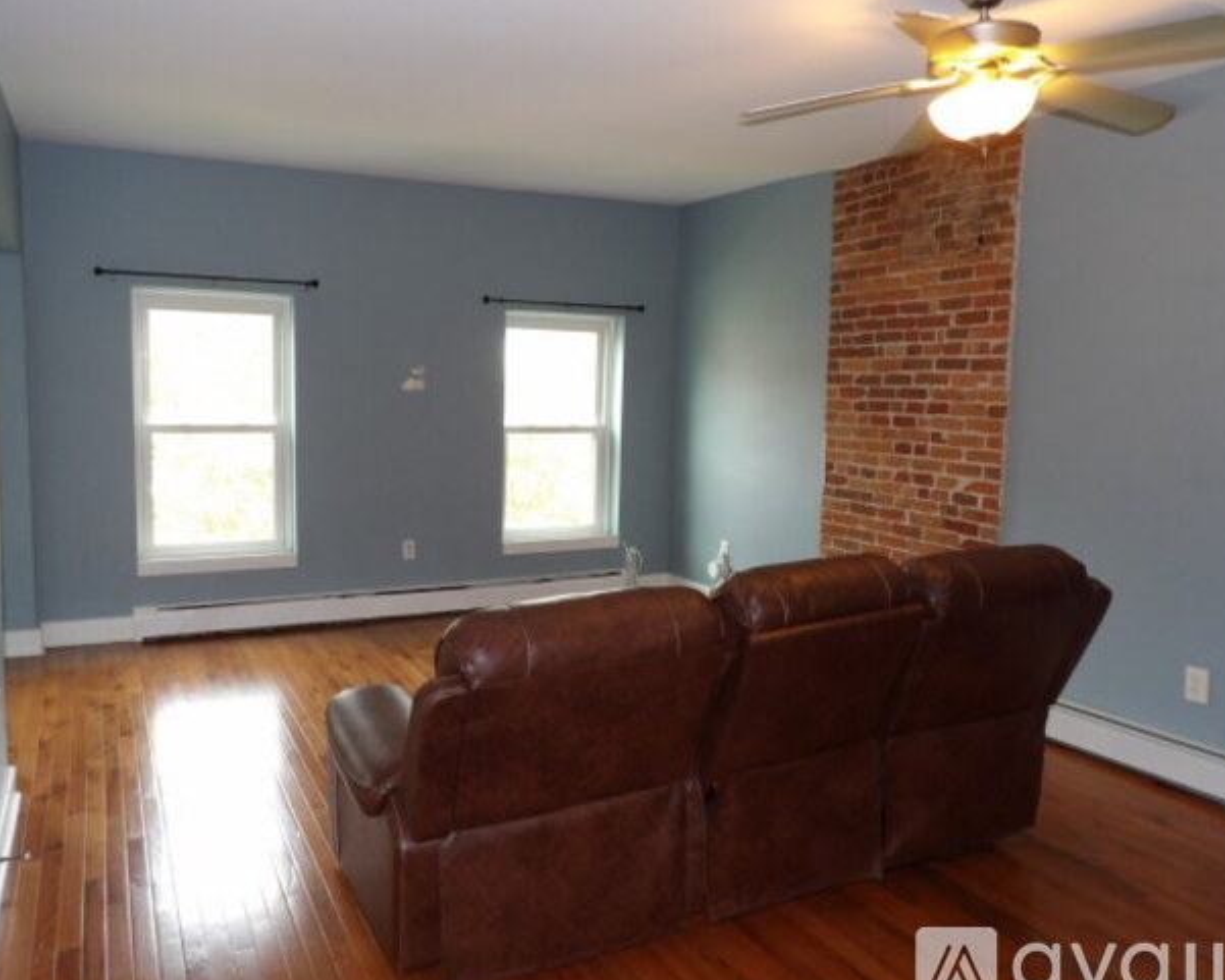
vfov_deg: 54.9
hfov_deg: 65.9
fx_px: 943
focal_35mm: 26
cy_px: 499
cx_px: 566
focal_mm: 4.3
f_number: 3.2
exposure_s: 1/33
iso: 200
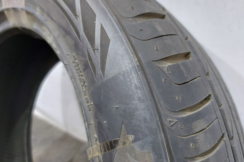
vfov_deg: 51.3
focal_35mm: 25
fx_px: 169
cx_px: 122
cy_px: 79
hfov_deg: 71.5
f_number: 1.8
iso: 250
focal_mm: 5.23
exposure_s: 1/33
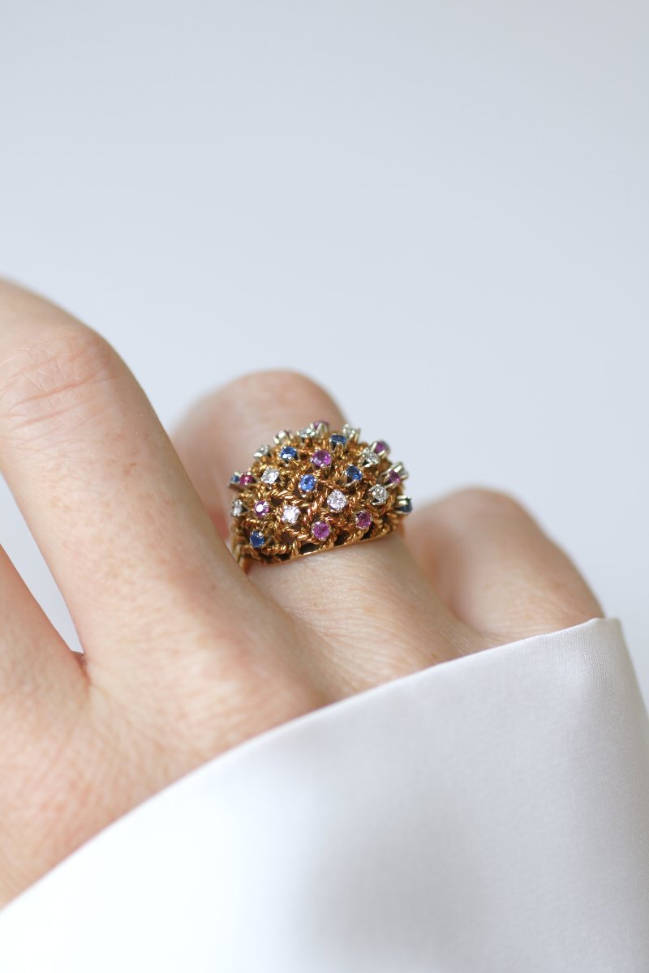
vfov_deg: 19.5
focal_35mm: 105
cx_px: 324
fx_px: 2839
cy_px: 486
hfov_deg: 13.0
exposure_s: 1/125
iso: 200
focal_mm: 70
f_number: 3.2
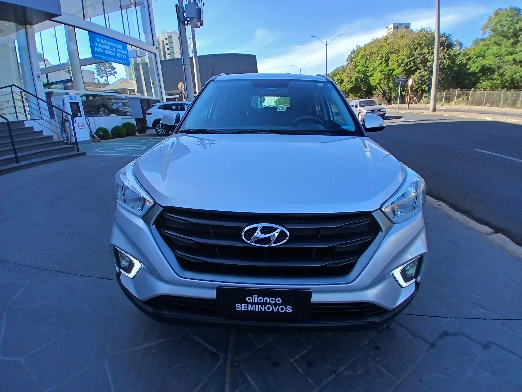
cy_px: 196
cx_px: 261
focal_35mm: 17
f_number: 2.2
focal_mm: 1.4
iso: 50
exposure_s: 1/476
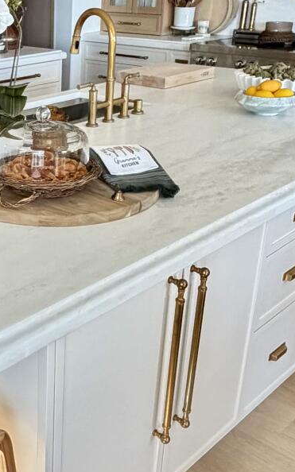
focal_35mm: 50
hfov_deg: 24.6
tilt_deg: -22.3
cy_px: 229
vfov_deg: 40.3
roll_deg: +1.8
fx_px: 643
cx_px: -5
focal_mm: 2.22
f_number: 2.2
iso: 500
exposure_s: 1/60
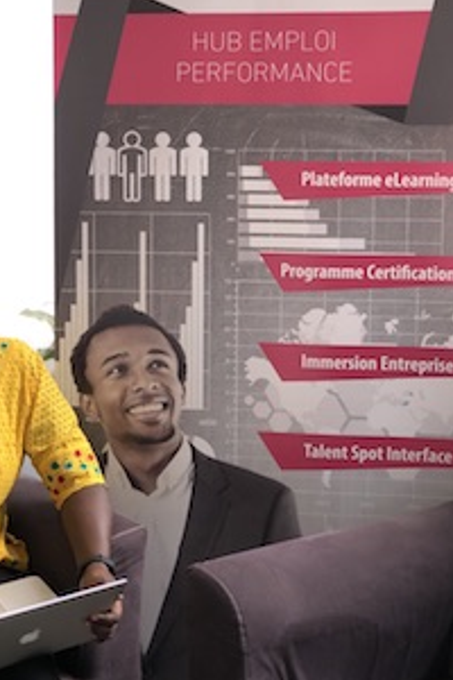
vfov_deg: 25.6
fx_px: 1491
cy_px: 243
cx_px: 118
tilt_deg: -8.7
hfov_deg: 17.2
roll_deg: +0.3
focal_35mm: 79
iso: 32
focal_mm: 6.6
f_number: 2.8
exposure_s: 1/191
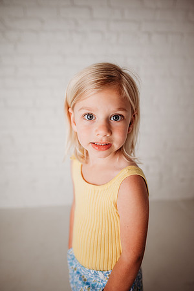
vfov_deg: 73.7
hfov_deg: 53.1
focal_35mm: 24
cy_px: 146
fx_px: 194
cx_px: 97
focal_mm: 24
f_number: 2
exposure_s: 1/200
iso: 100
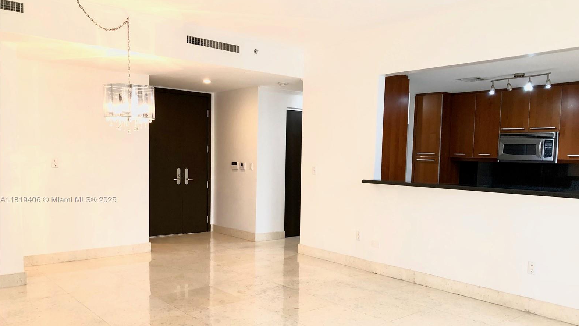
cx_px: 292
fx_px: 476
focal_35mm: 31
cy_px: 200
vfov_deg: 37.6
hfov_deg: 62.6
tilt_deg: -5.0
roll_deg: -1.3
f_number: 1.8
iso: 40
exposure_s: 1/24
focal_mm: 4
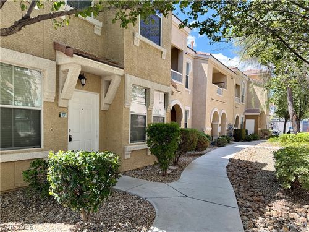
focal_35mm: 24
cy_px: 116
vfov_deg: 56.8
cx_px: 154
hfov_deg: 71.6
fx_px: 214
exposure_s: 1/1122
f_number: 1.78
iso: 100
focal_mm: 6.76
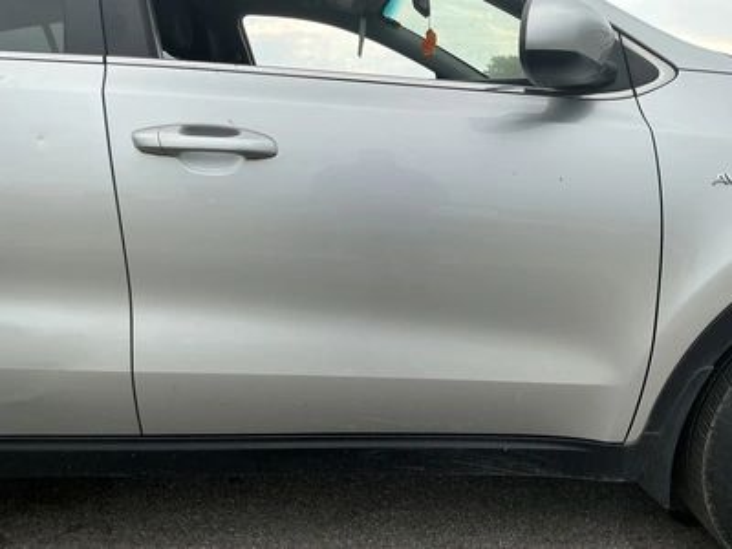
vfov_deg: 49.7
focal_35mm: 28
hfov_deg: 63.4
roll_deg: -1.0
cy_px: 274
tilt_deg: -11.7
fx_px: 592
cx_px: 366
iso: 25
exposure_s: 1/749
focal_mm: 3
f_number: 1.8
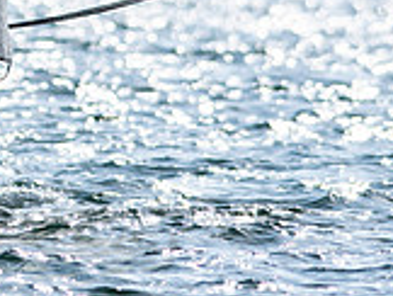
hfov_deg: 1.2
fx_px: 18033
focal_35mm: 1586
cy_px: -127
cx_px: -148
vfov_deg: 0.9
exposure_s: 1/3200
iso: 200
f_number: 5
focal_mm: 300
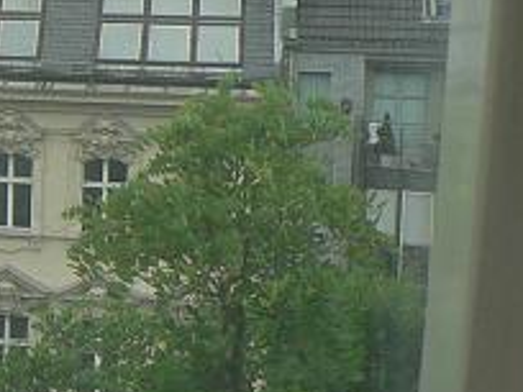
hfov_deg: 12.7
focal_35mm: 141
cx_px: -431
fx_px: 2130
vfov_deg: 10.5
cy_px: 92
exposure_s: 1/200
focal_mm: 6
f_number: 4
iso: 80
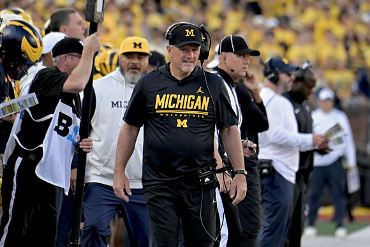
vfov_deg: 2.3
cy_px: 124
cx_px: 185
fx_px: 6168
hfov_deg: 3.4
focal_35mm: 600
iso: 2000
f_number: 5.6
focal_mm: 400
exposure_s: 1/1250
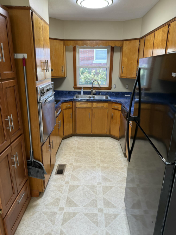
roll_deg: -0.9
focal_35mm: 24
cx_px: 88
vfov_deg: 71.6
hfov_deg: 56.8
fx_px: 163
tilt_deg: -17.7
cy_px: 118
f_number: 1.78
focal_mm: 6.76
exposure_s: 1/60
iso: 125
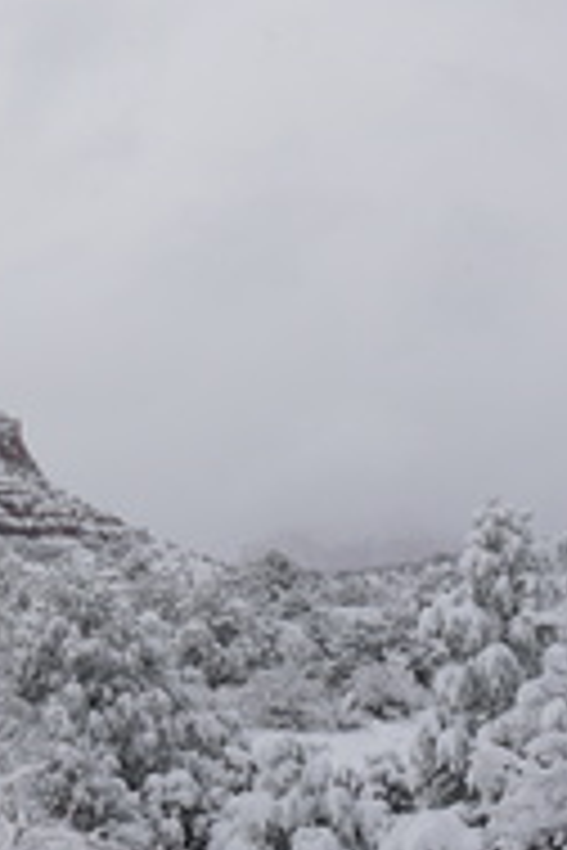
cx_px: -392
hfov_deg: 13.4
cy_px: 182
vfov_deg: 21.6
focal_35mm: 93
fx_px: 2208
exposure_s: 1/400
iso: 100
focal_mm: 21
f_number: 8
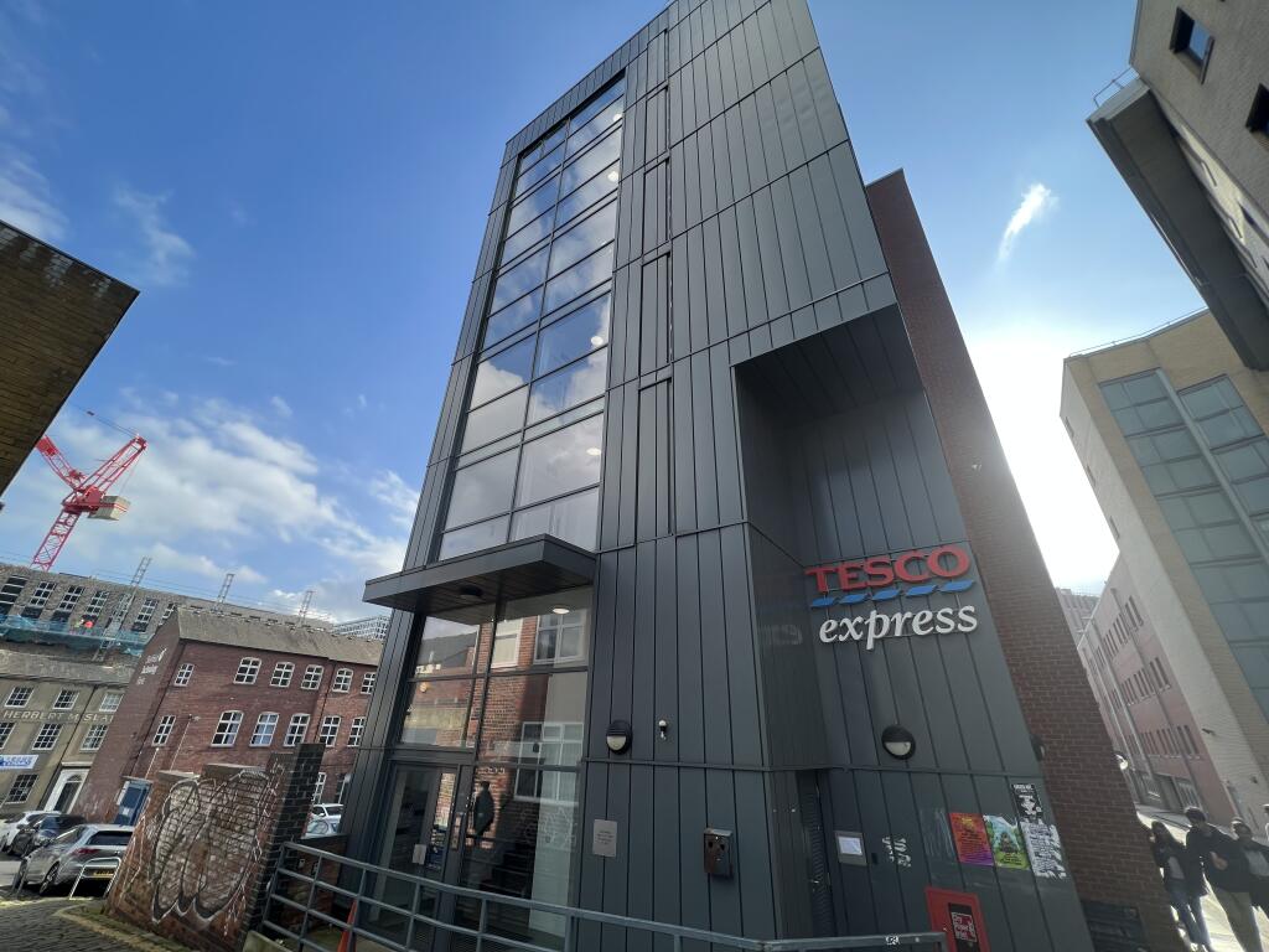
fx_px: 477
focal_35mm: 13
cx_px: 634
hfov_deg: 106.2
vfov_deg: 89.9
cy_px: 476
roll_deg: -1.3
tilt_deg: +27.2
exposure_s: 1/615
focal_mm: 1.57
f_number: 1.8
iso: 32
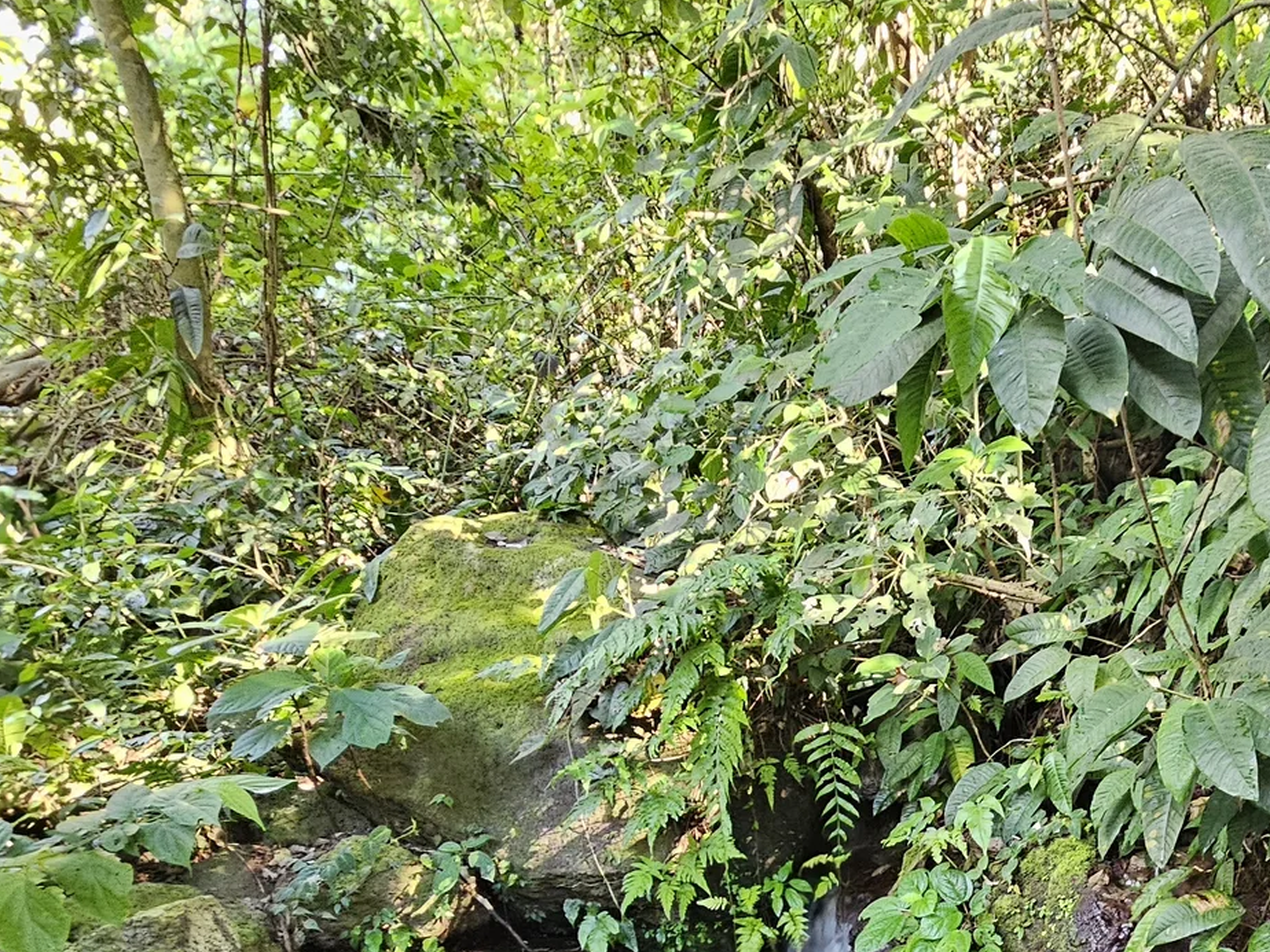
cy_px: 949
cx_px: 1215
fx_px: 991
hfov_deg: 54.0
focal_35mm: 27
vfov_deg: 44.0
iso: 500
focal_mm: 2.2
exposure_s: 1/30
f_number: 2.2
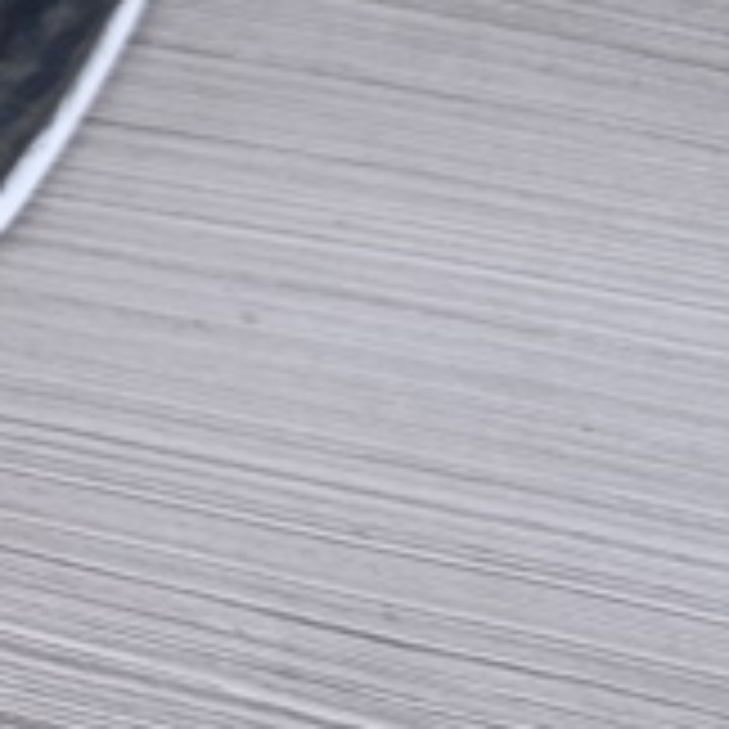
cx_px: -673
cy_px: 328
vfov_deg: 21.6
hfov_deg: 16.9
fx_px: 1906
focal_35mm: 80
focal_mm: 6.11
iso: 125
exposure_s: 1/100
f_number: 1.7
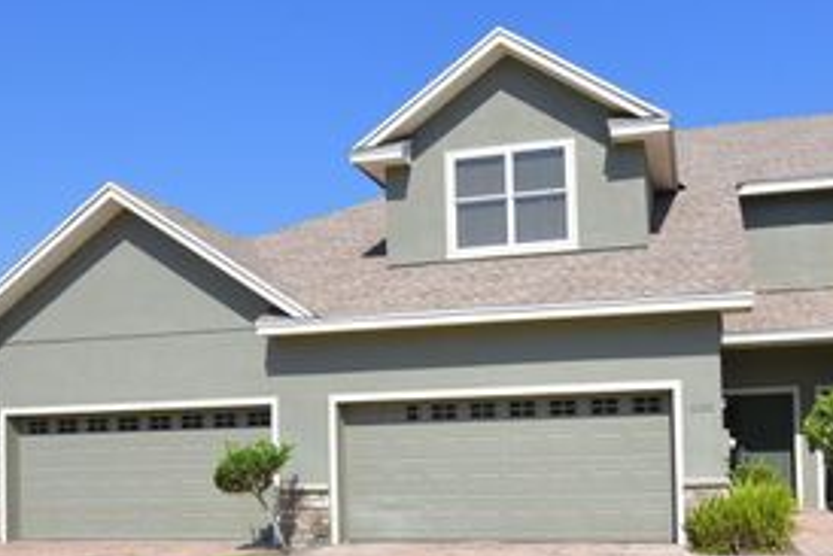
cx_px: 553
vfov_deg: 41.1
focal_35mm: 31
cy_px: 421
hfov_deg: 58.9
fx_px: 718
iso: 100
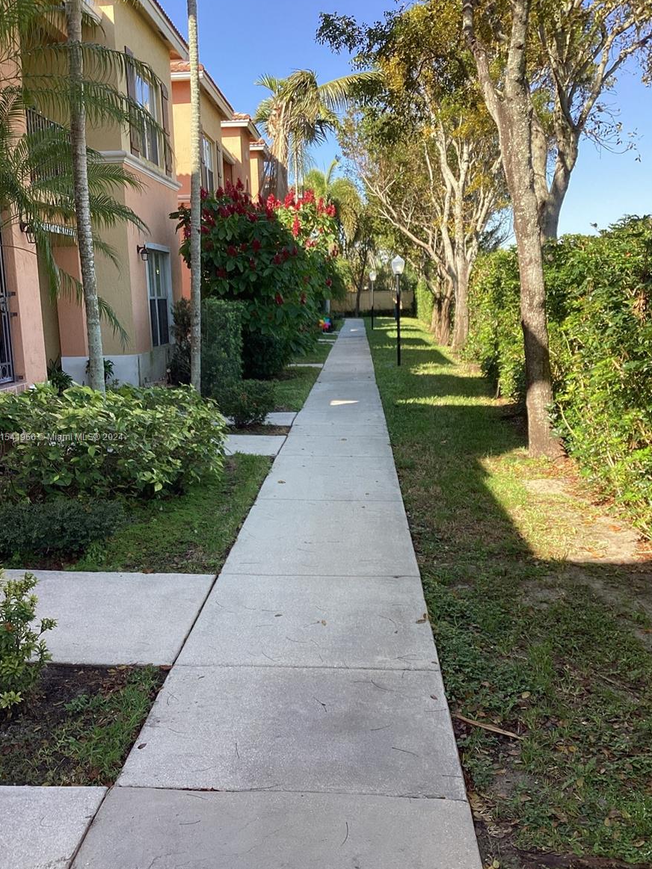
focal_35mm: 32
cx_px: 323
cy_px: 438
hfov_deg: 44.2
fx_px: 804
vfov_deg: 56.8
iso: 25
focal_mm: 3.3
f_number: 2.4
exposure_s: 1/191
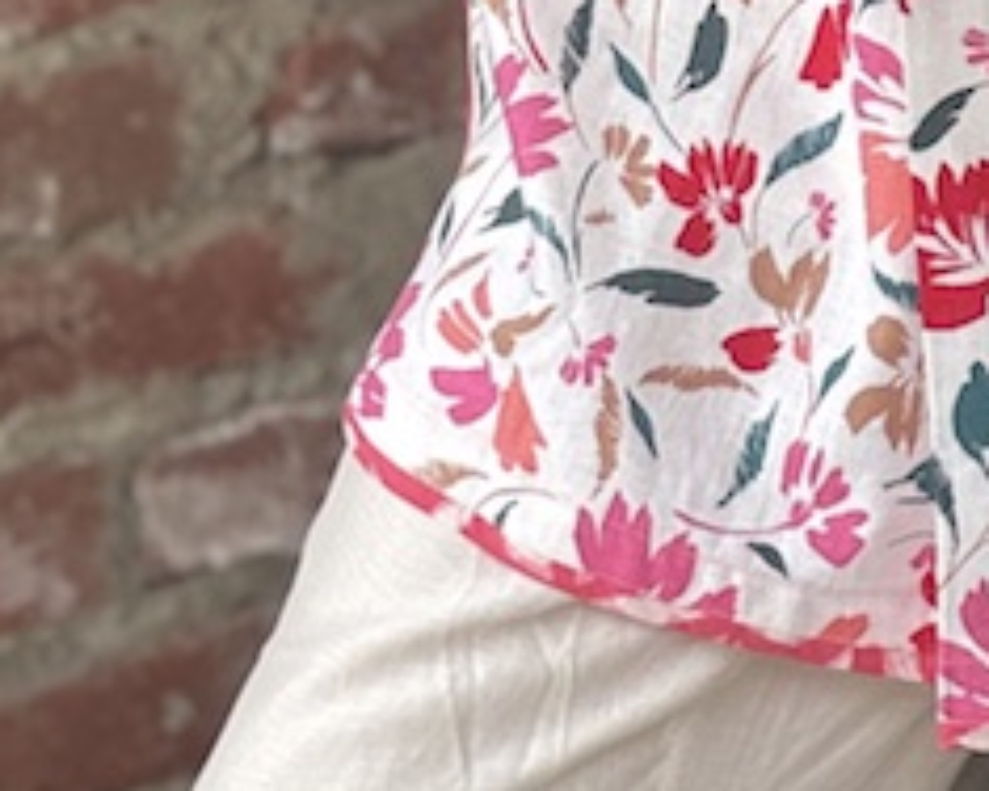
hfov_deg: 6.0
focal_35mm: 319
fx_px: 9337
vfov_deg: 4.7
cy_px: -1111
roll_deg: +0.4
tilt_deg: -6.7
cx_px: 1050
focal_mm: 9
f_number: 2.8
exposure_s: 1/99
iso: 50
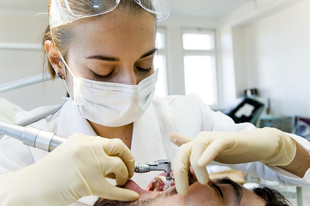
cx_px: 155
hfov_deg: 51.3
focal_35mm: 38
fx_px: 323
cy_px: 103
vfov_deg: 35.4
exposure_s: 1/250
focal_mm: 25
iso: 200
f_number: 3.8
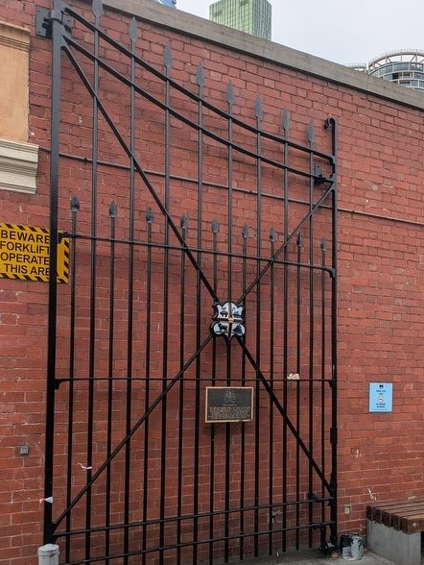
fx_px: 554
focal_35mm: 34
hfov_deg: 41.4
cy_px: 374
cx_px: 279
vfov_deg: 52.9
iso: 47
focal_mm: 5.43
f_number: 1.89
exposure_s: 1/808
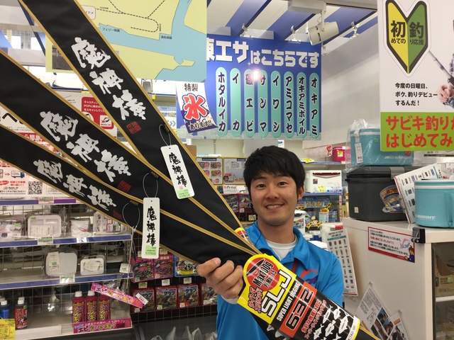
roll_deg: +0.1
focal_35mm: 31
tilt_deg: +3.3
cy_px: 170
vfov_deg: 45.4
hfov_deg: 58.4
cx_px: 227
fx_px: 407
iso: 25
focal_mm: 3.3
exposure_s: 1/33
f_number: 2.4
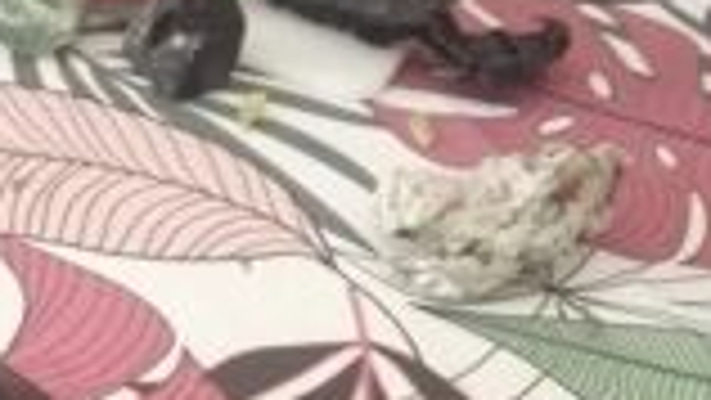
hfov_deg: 21.0
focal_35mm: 96
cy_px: 679
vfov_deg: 11.8
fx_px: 1810
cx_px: -94
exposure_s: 1/12.5
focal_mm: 3.62
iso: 1000
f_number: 1.8
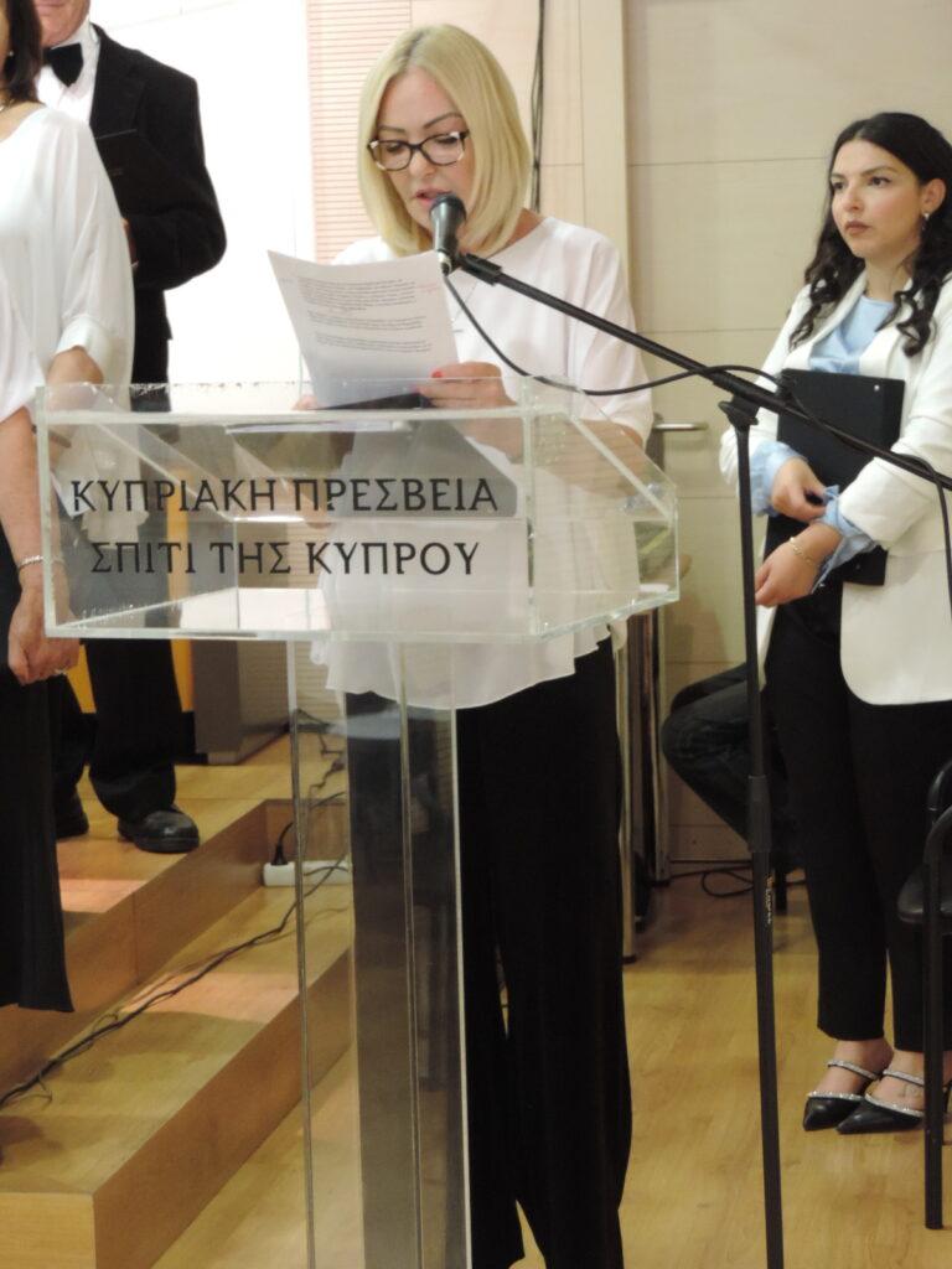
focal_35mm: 90
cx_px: 476
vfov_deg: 21.8
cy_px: 634
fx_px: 3300
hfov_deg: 16.4
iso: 800
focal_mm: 16
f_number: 4.1
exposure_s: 1/20
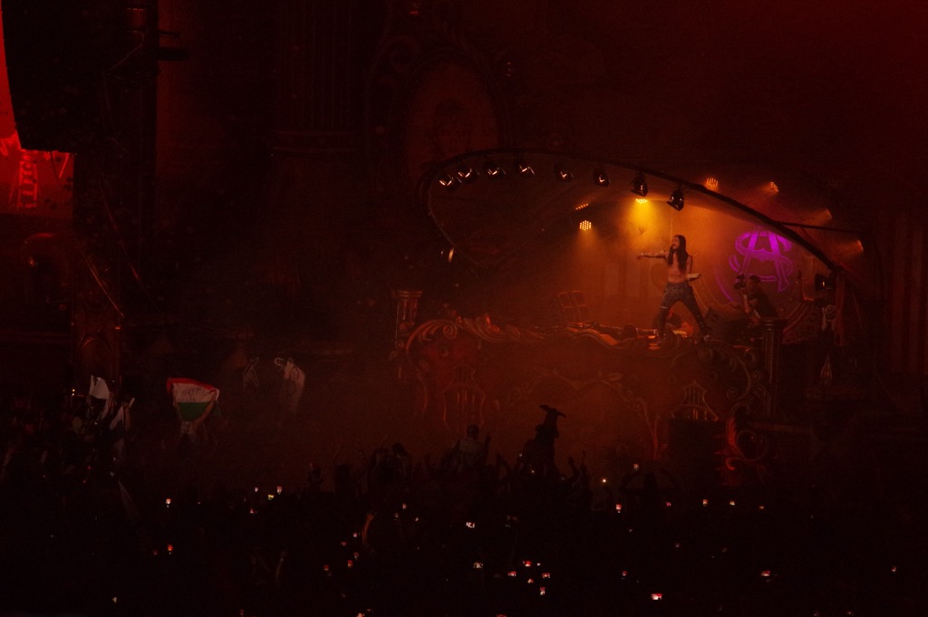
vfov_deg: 4.6
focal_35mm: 300
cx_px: 464
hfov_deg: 6.9
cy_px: 308
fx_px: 7727
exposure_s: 1/200
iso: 2500
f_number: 4.5
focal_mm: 200
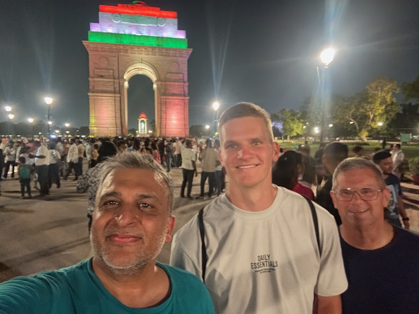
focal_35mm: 23
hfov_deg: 73.9
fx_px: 278
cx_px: 210
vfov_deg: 58.9
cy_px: 157
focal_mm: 2.69
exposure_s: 1/8
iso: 1000
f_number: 1.9
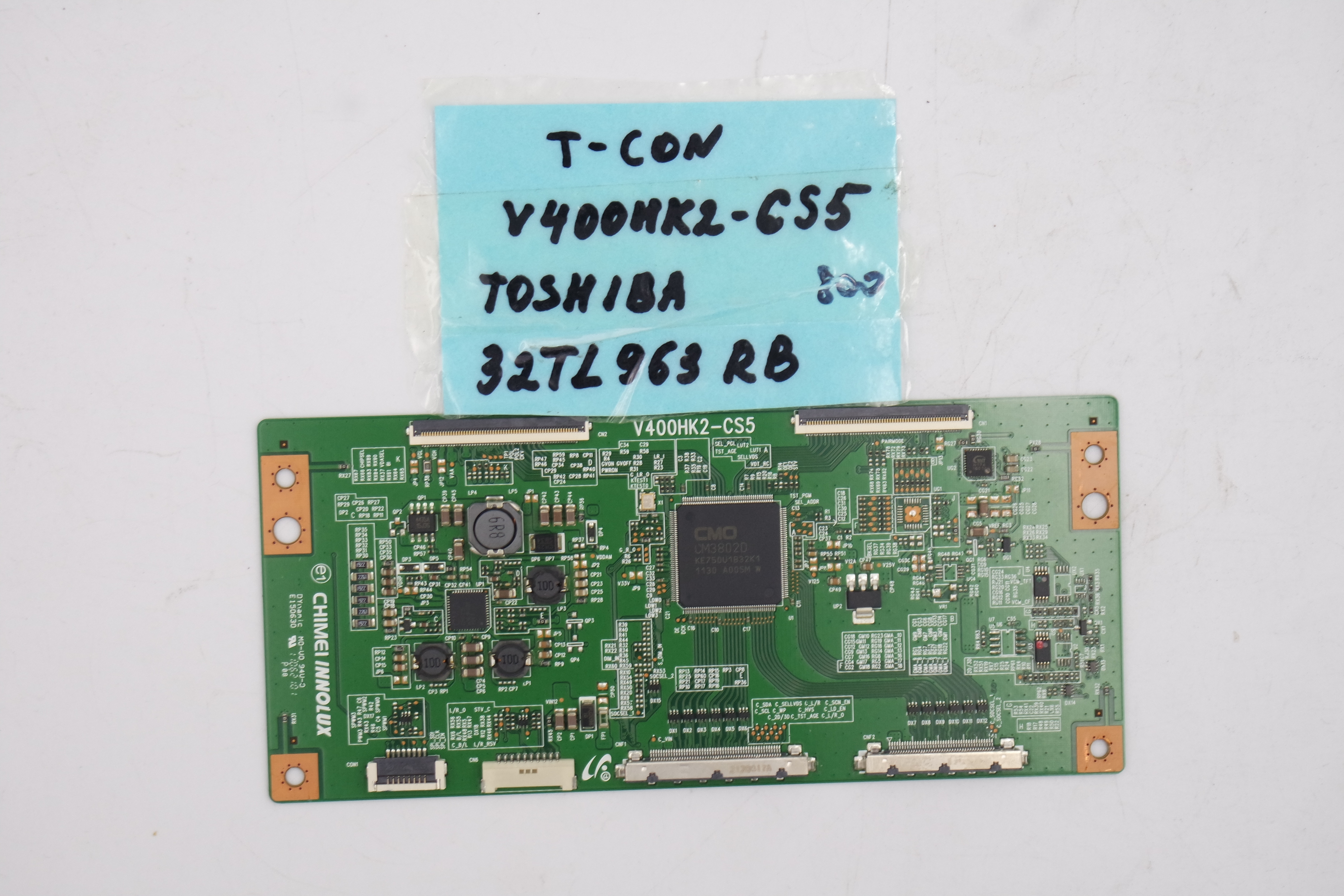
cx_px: 672
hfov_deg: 28.1
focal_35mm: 72
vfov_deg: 18.9
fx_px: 2688
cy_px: 448
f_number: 5.6
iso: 200
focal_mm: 27
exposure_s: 1/100
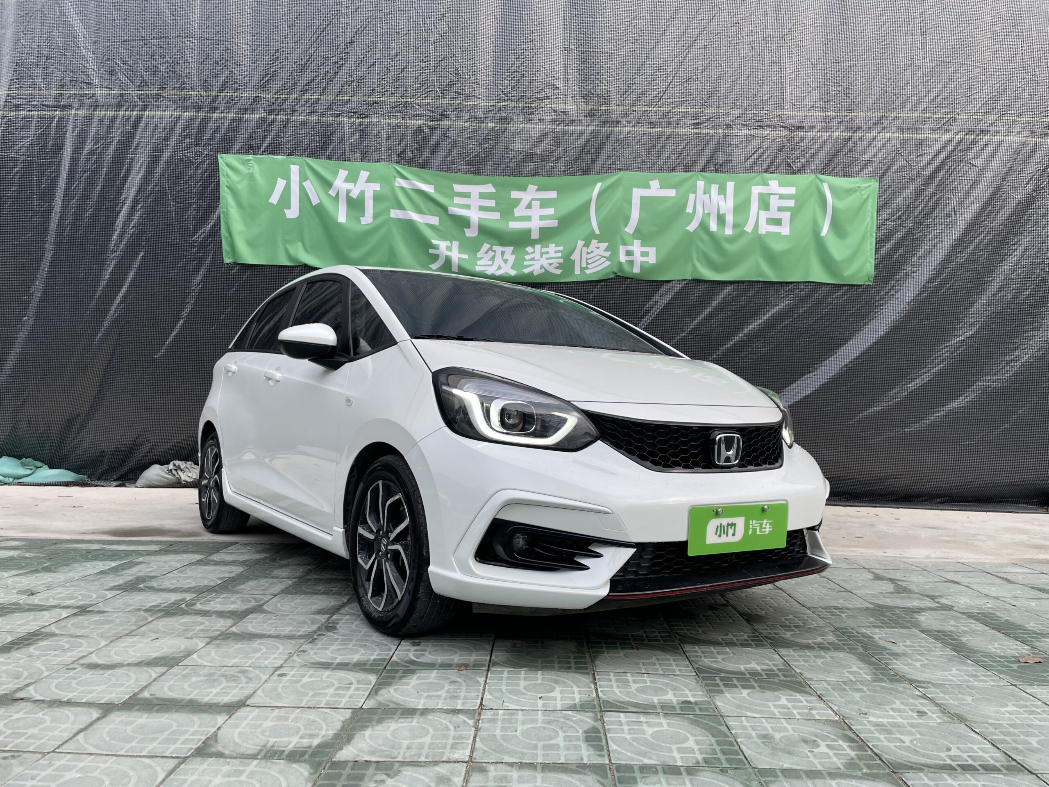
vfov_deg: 53.1
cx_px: 524
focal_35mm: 26
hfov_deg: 67.3
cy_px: 394
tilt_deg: +2.3
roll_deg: -1.9
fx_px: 788
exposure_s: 1/525
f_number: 1.6
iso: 32
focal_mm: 4.2
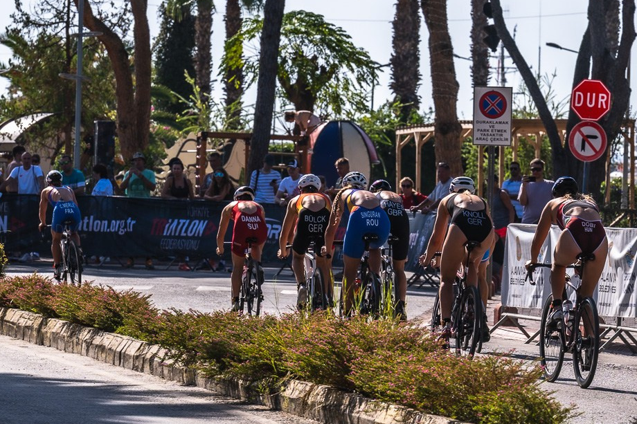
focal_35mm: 313
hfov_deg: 6.6
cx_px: 438
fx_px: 5537
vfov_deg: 4.4
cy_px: 242
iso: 50
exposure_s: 1/400
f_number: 7.1
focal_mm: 150
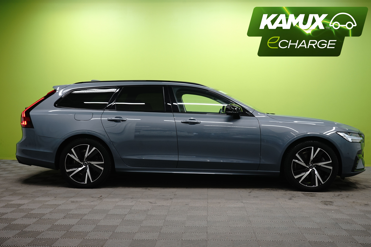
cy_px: 123
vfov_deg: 33.4
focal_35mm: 40
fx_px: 412
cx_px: 190
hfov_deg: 48.5
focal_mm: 38
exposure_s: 1/6
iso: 500
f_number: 8
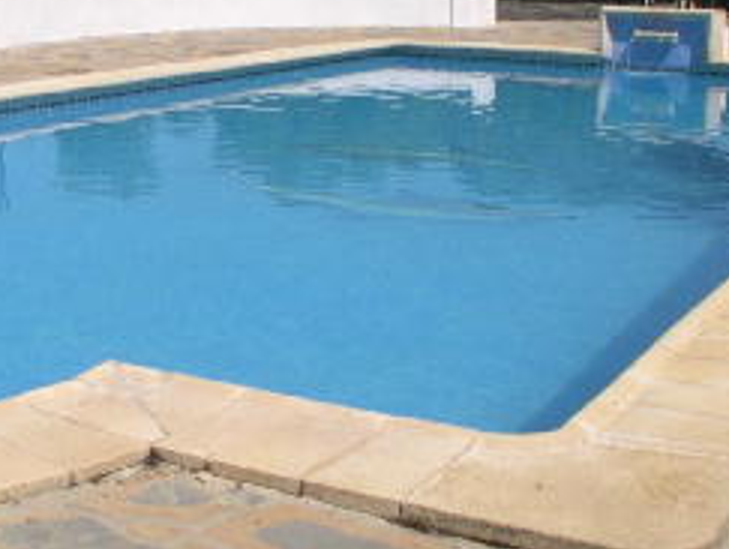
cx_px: 117
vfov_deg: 14.2
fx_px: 2193
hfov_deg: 18.6
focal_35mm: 104
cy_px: 150
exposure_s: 1/324
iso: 100
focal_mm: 8
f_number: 7.6
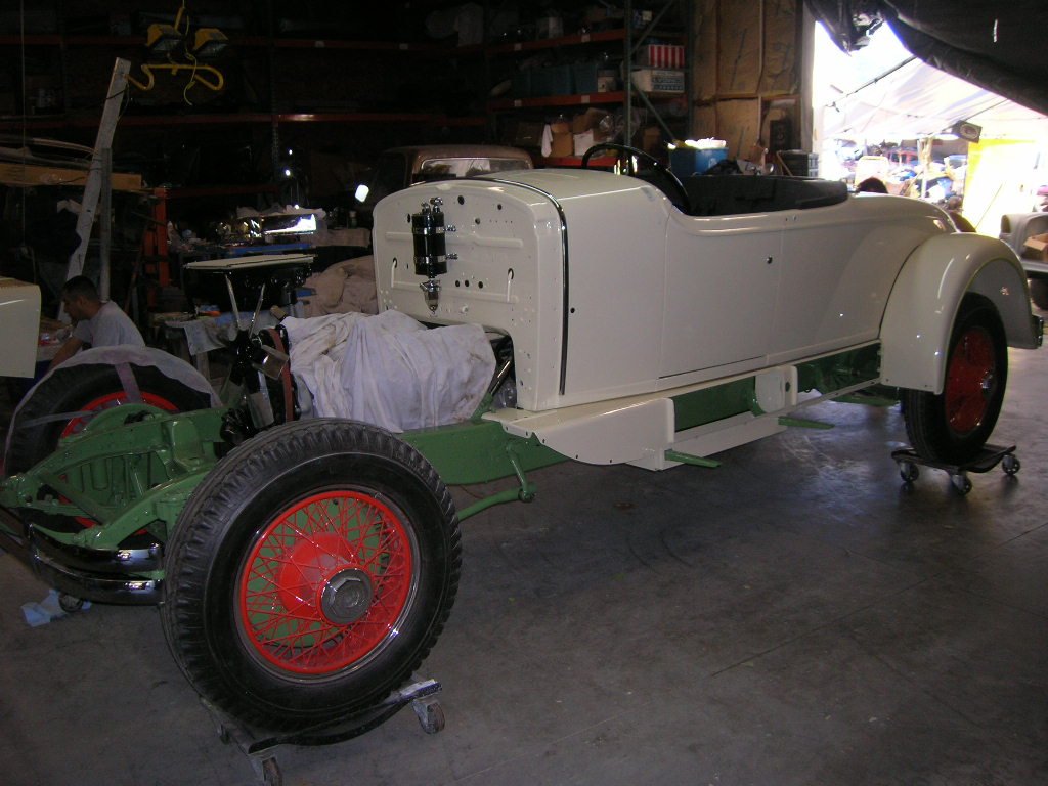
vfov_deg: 41.8
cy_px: 393
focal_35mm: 34
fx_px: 1029
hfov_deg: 54.0
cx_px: 524
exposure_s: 1/60.1
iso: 75
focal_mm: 5.7
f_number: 2.9
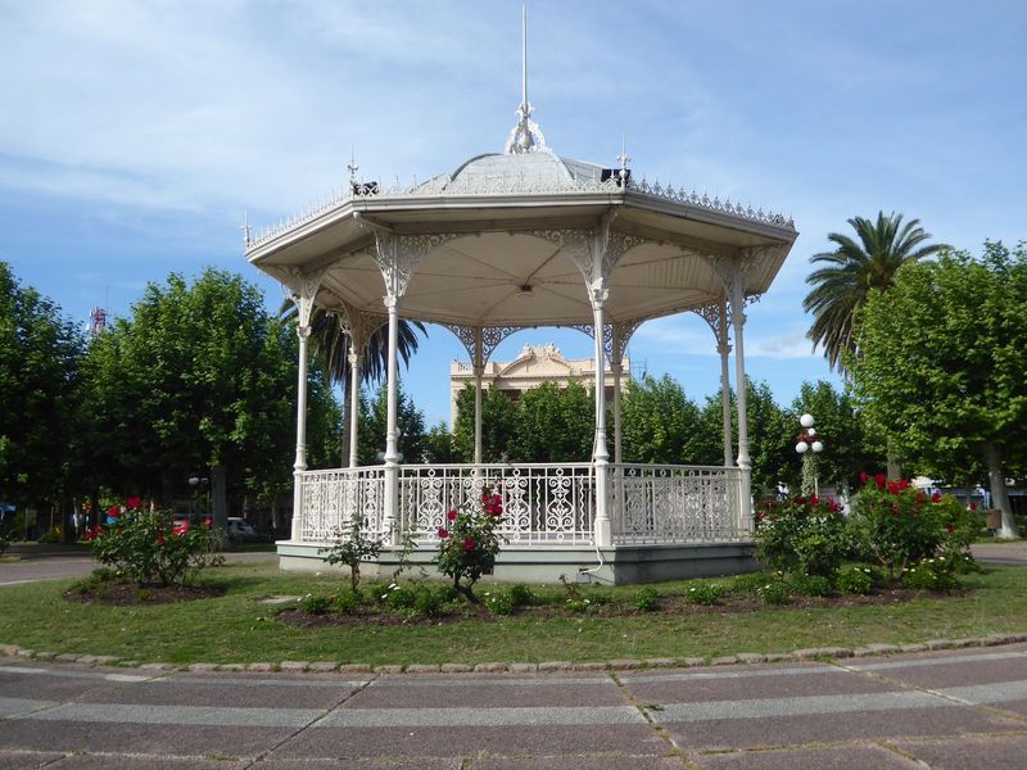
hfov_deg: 54.0
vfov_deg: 41.8
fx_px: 1009
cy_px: 385
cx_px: 514
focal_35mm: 34
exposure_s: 1/640
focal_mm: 5.8
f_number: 3.6
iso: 80
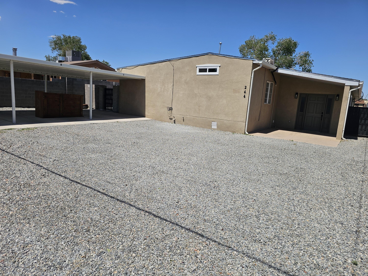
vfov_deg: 58.9
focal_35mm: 23
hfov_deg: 73.9
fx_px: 245
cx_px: 184
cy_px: 138
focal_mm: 6.3
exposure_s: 1/1550
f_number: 1.7
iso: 12
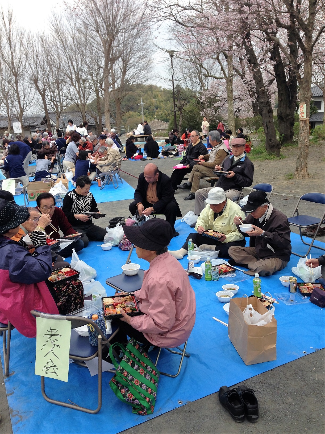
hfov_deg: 42.9
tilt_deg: -14.1
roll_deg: +1.7
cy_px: 217
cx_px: 162
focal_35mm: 33
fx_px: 413
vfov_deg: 55.4
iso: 50
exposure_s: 1/797
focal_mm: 4.12
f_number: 2.4
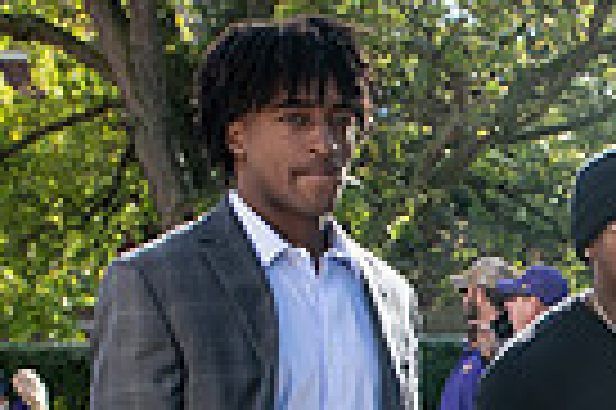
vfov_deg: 12.0
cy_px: 565
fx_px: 1880
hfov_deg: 18.0
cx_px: 647
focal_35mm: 110
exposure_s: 1/500
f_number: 6.3
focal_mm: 26
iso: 400
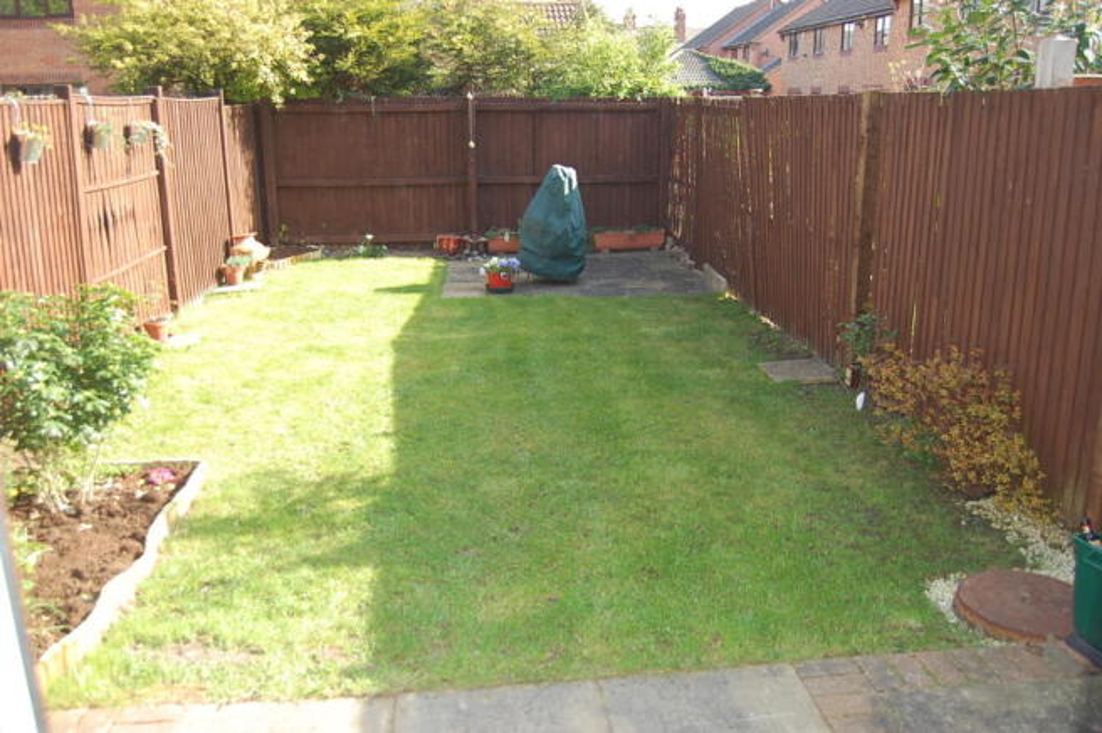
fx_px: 917
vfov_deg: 43.5
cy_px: 366
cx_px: 551
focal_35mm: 30
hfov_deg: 62.0
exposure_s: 1/400
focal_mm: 20
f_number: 3.8
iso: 400
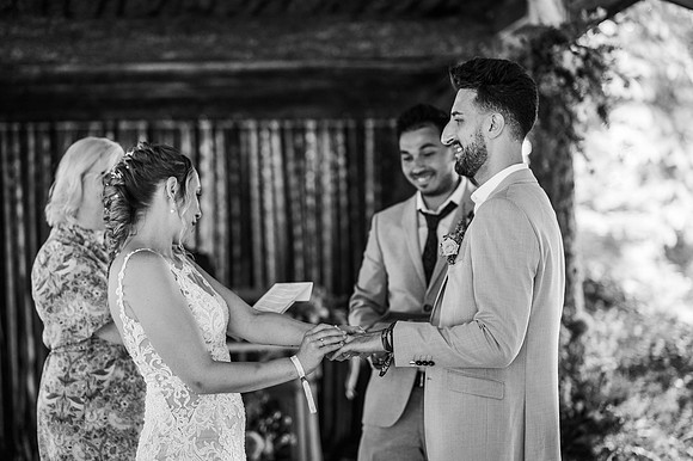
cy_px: 230
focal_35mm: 85
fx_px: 1635
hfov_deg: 23.9
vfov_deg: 16.1
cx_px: 346
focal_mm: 85
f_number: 2.2
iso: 1400
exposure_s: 1/200
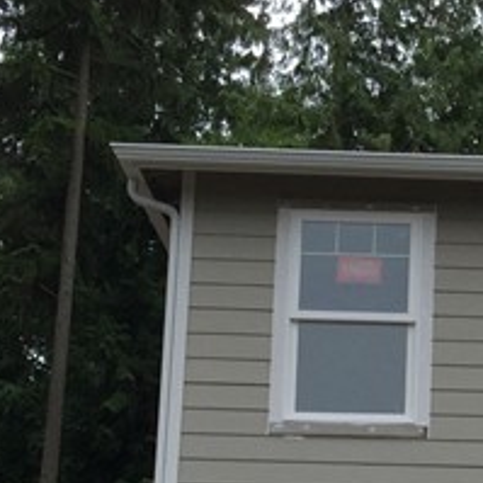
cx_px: 682
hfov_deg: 12.7
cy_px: 529
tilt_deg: +11.2
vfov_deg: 13.0
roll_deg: -1.8
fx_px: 2084
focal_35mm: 132
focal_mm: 4.15
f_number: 2.2
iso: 32
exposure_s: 1/670
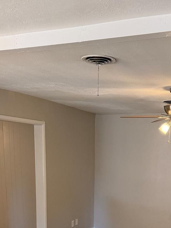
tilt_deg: -12.7
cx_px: 107
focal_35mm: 53
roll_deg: -1.5
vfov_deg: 32.6
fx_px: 349
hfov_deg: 27.4
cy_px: 239
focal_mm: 6.76
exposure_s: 1/120
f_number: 1.78
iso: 400
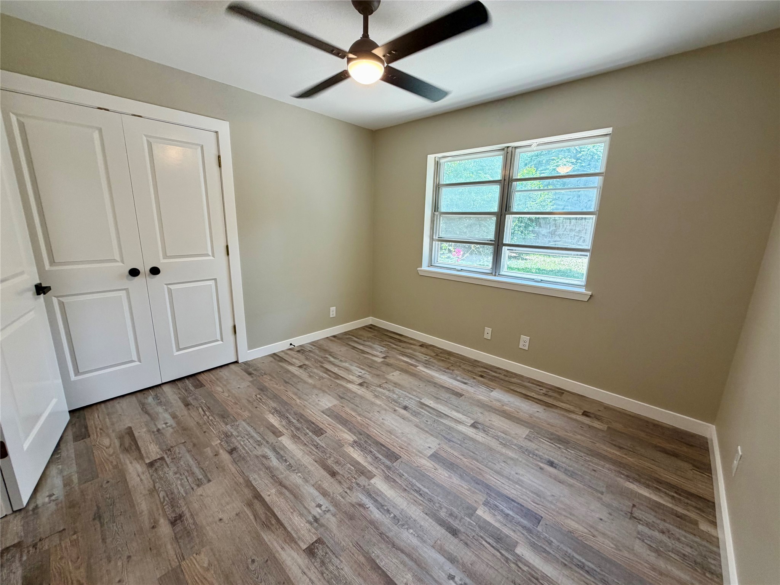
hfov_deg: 102.1
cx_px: 390
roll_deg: -2.1
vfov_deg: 85.7
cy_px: 292
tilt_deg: -12.7
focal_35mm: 14
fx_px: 315
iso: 125
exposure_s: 1/111
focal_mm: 2.22
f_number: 2.2
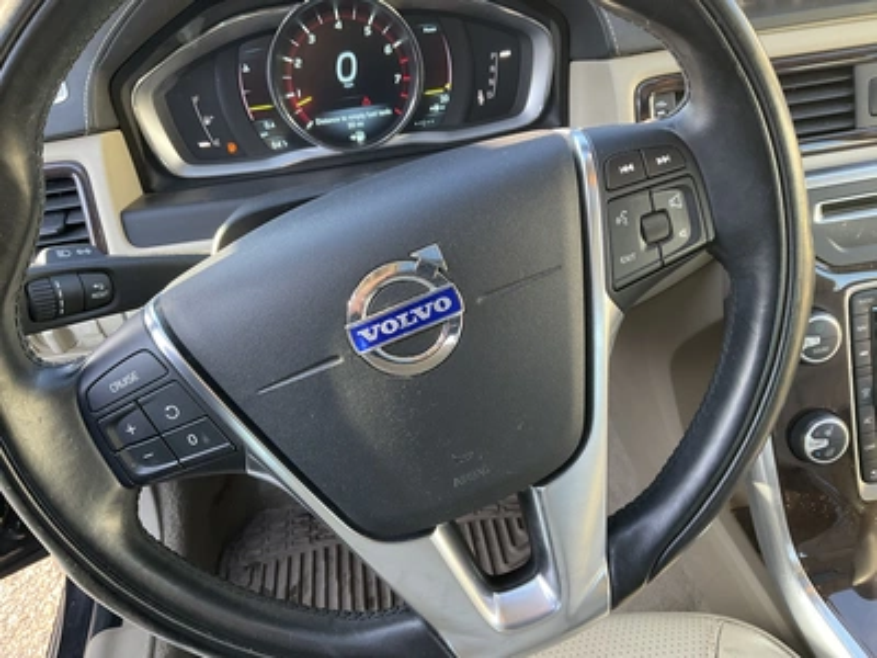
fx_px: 735
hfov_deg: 61.7
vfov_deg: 48.2
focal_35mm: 29
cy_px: 329
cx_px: 438
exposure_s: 1/78
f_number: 1.8
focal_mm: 3
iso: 64
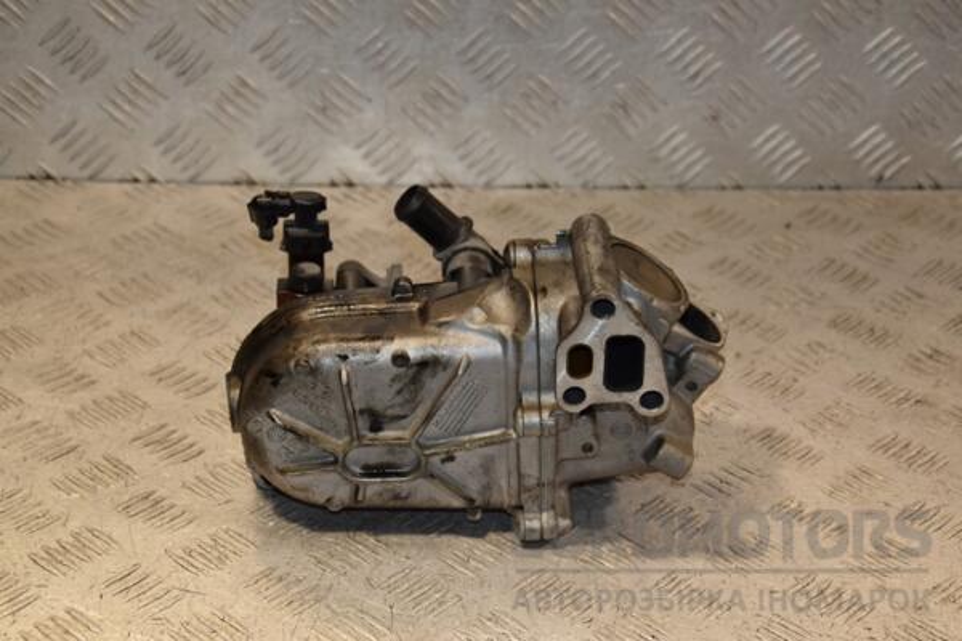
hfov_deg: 26.0
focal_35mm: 78
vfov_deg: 17.5
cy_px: 320
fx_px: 2084
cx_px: 481
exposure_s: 1/200
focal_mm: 52
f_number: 6.3
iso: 800
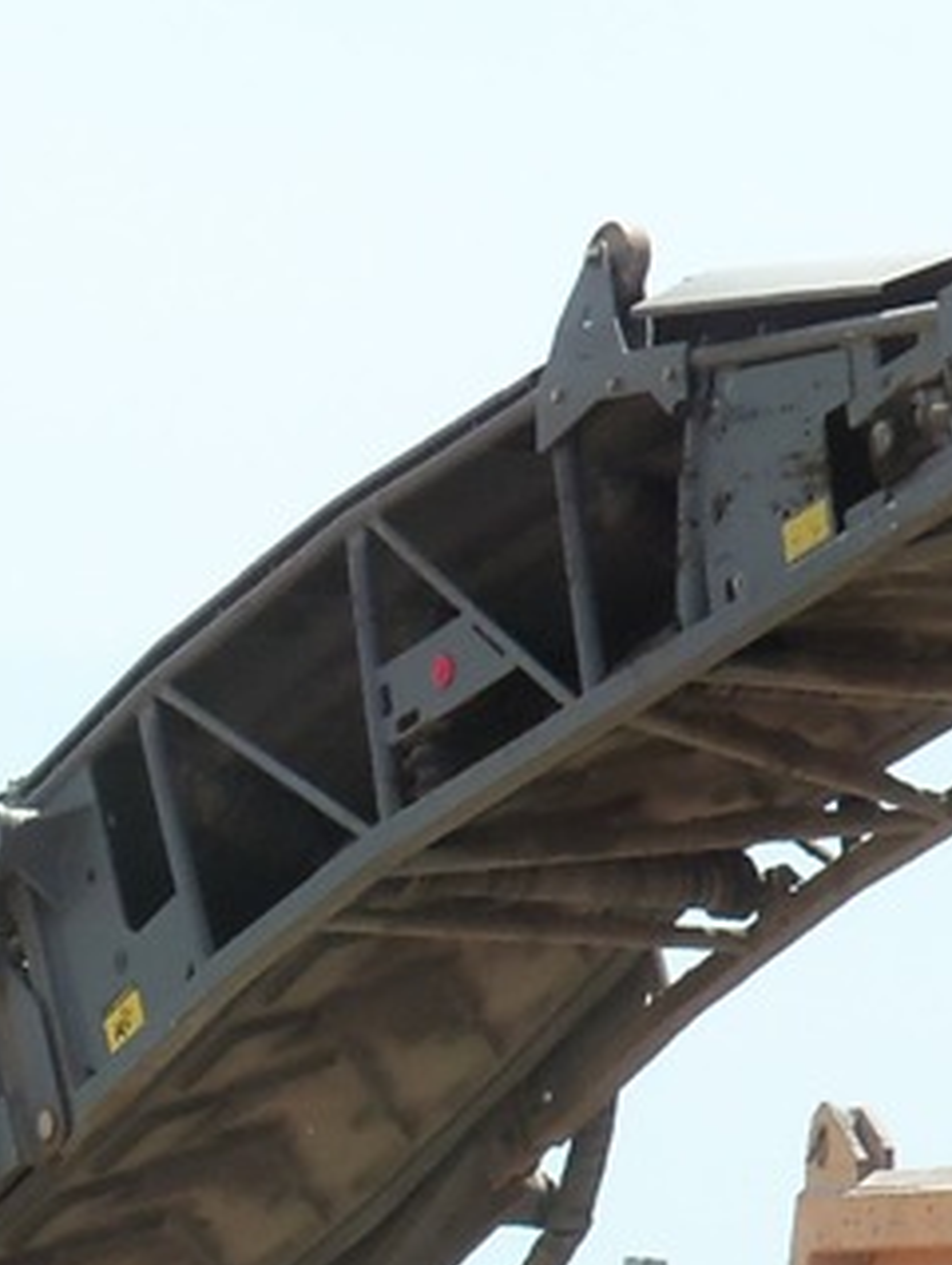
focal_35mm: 662
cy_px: 1303
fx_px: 24226
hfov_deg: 2.2
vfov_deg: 3.0
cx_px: -218
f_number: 5.1
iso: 80
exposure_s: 1/250
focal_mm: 30.5
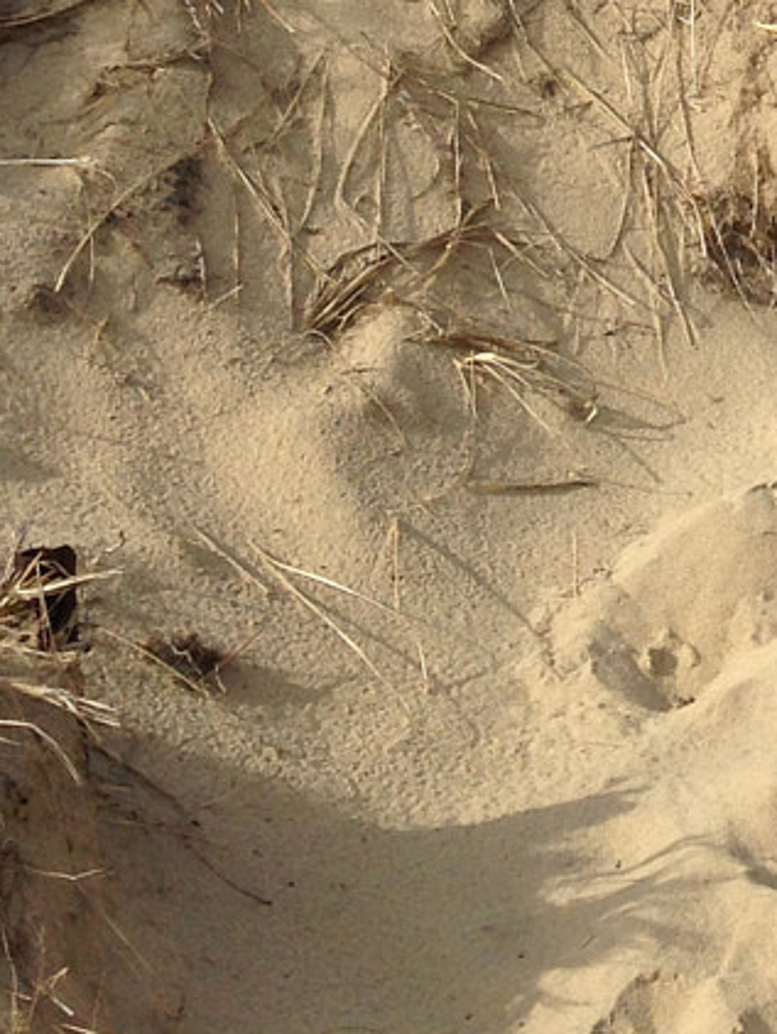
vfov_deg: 15.1
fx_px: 3737
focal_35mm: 125
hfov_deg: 11.1
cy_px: -257
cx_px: 1400
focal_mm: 4.13
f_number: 2.4
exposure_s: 1/1808
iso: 50
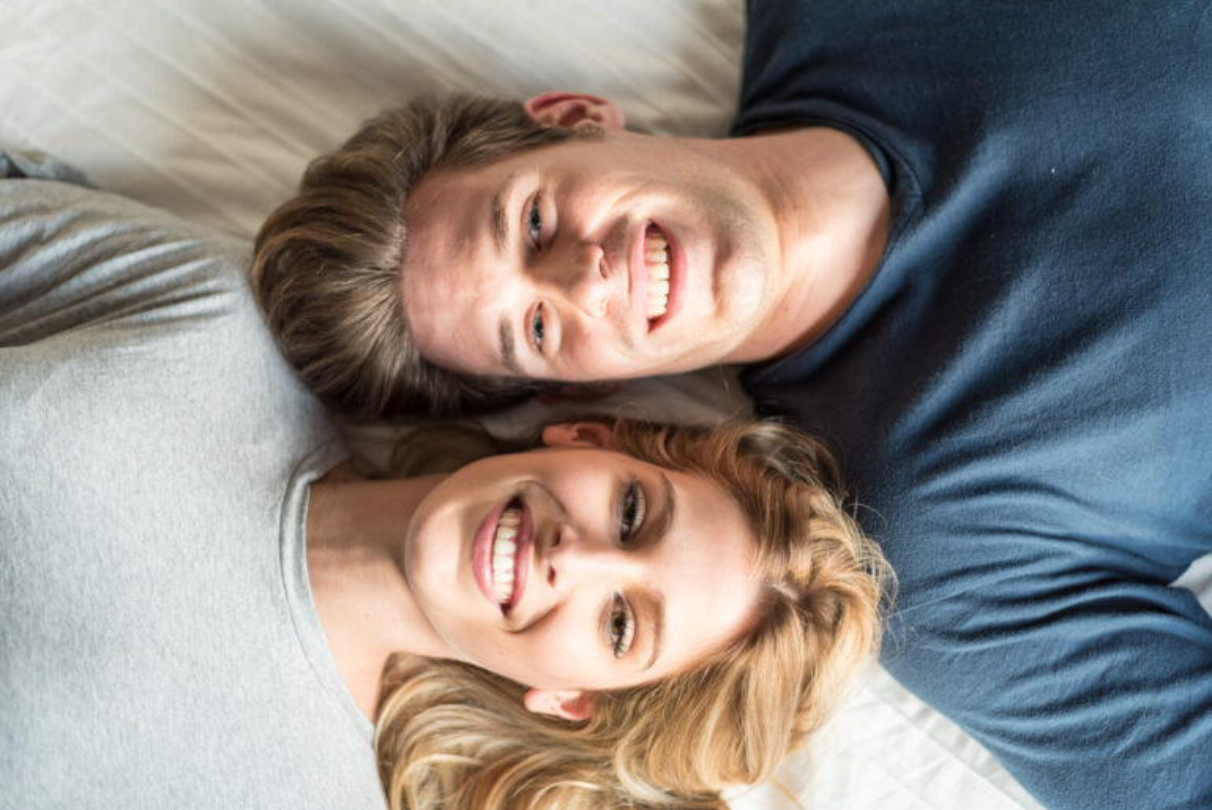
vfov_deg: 27.0
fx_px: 1684
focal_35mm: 50
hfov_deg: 39.6
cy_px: 405
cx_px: 606
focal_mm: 50
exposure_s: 1/320
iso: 500
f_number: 2
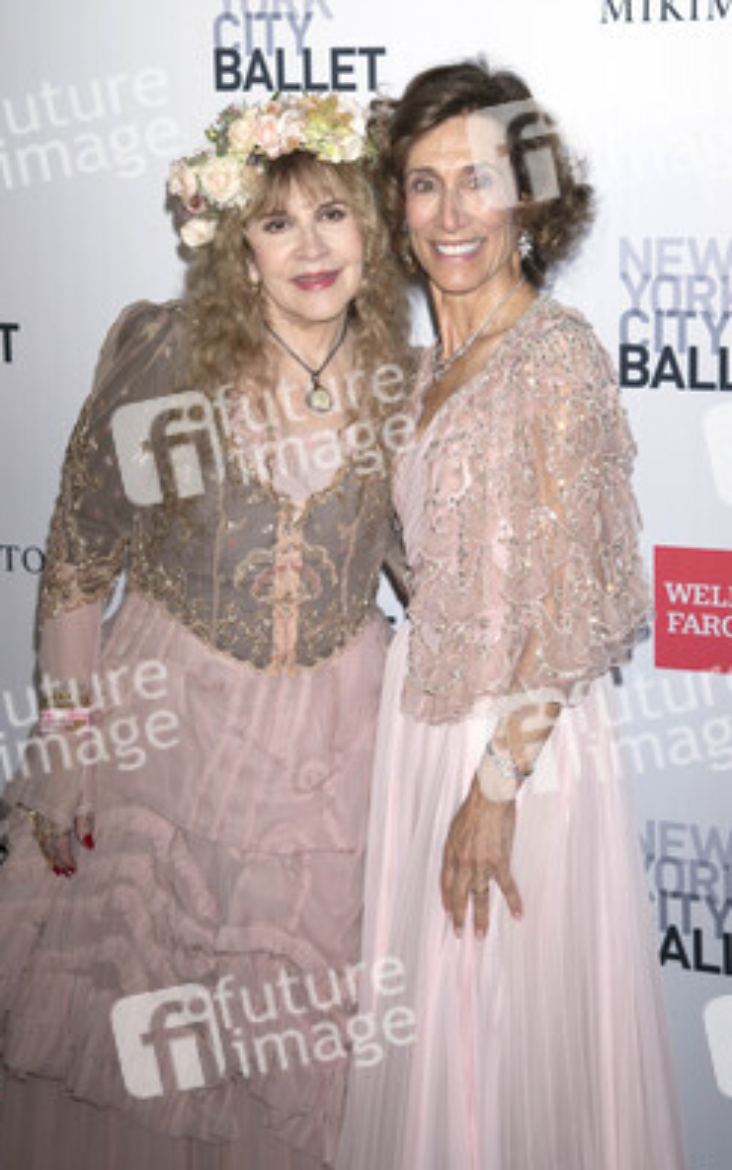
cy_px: 584
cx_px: 350
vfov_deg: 30.2
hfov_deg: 19.1
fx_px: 2170
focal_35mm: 68
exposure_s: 1/160
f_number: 7.1
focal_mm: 66
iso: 640
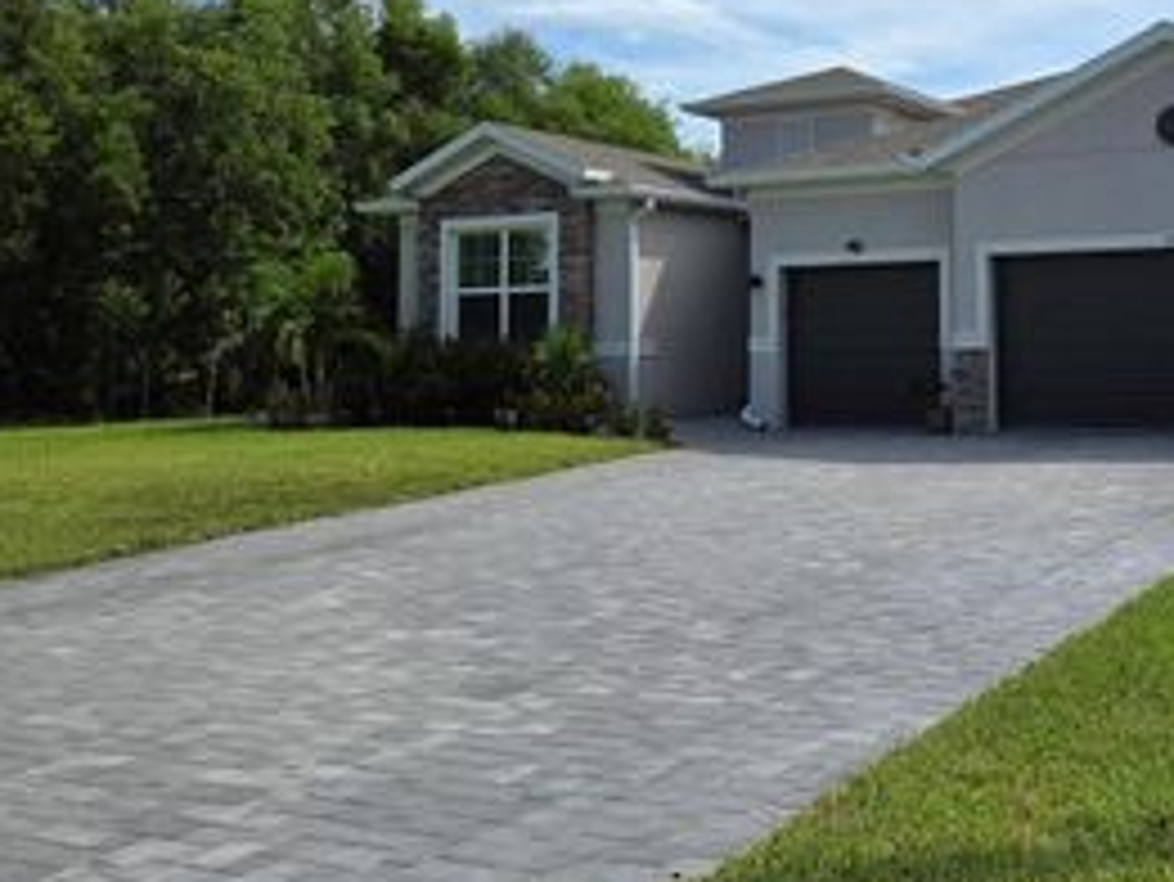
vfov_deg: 32.6
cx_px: 1008
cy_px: 277
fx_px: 1493
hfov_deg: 40.4
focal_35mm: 44
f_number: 1.8
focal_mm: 5.4
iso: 80
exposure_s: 1/6034
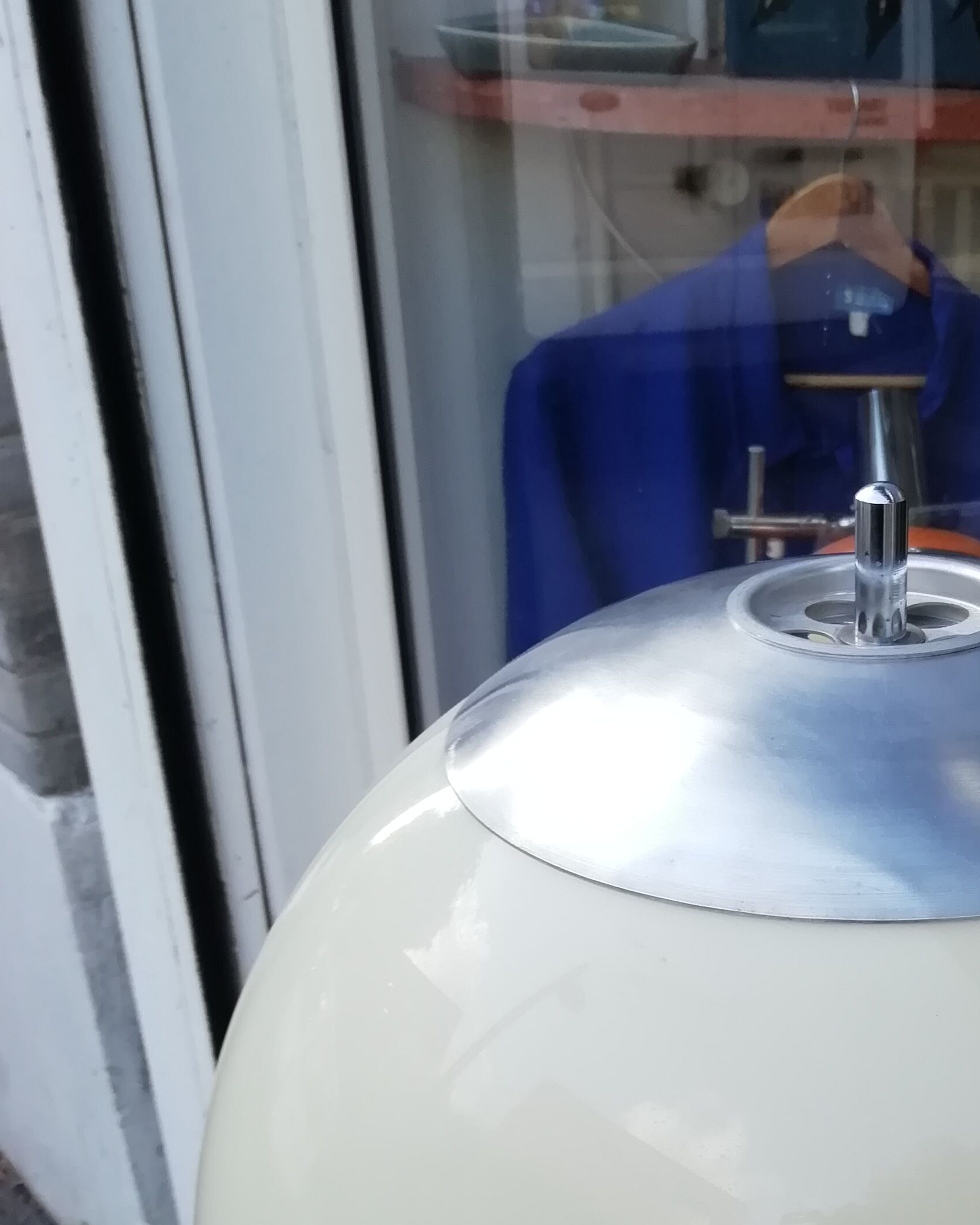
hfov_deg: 29.1
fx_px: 1813
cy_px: 1005
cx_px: 880
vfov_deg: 35.9
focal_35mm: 50
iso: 50
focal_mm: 3.46
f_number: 2.2
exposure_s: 1/150
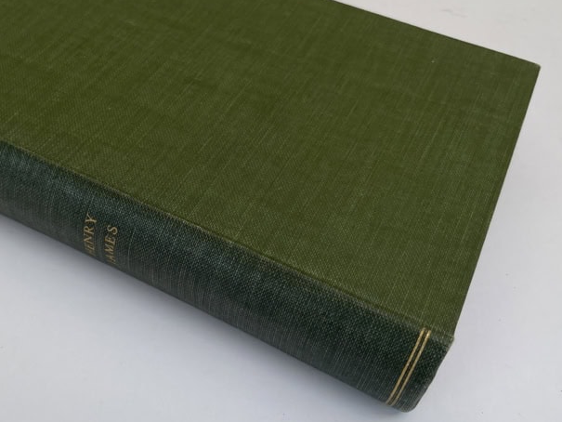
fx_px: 714
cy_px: 197
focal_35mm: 44
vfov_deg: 32.9
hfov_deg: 42.2
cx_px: 178
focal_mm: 4.2
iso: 32
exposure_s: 1/535
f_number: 1.6
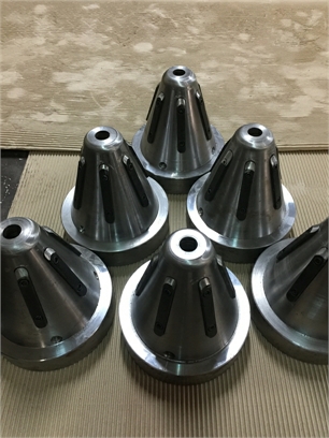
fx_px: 367
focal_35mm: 29
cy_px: 219
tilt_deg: -51.5
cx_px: 164
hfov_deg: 48.2
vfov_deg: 61.7
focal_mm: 4.15
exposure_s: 1/10
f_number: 2.2
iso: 125
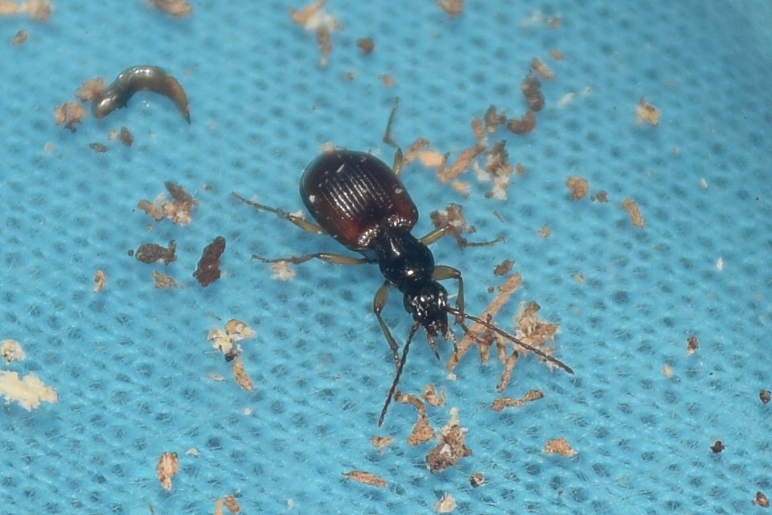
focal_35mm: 142
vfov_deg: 9.6
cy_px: 258
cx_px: 386
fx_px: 3056
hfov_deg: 14.4
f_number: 8
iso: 100
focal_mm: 95
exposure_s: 1/60
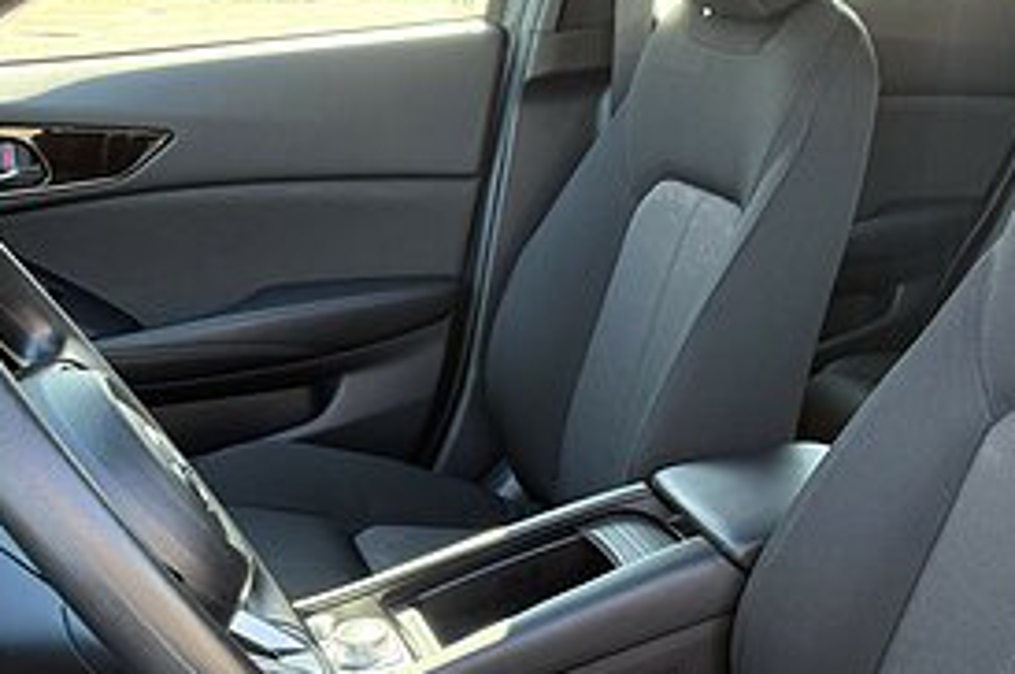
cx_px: 826
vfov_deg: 26.3
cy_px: 557
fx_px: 1408
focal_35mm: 50
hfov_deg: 38.0
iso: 200
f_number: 1.78
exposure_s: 1/128
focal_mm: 6.76
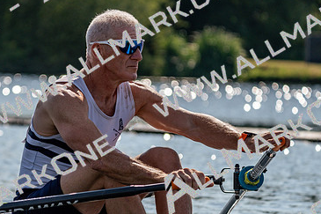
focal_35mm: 318
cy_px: 132
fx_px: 2834
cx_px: 89
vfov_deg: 4.3
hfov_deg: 6.5
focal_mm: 200
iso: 125
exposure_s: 1/1600
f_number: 5.6
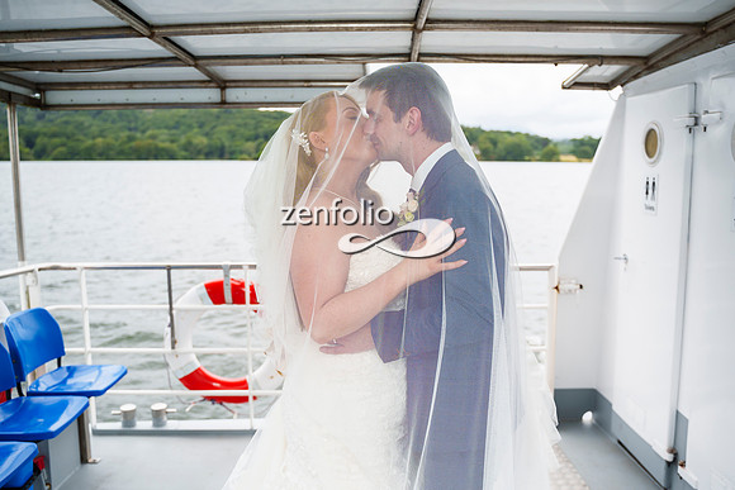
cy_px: 232
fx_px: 612
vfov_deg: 43.6
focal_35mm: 30
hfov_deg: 61.9
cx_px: 380
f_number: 2.8
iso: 250
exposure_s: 1/250
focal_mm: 28
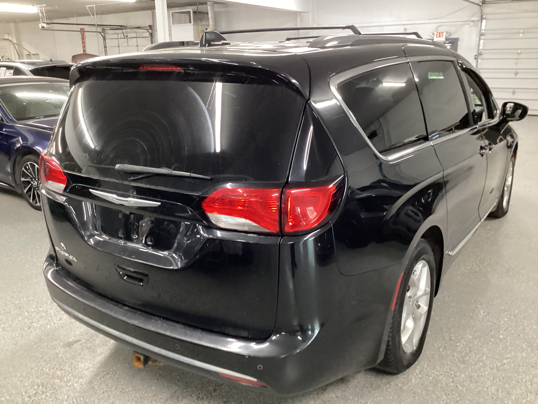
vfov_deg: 45.4
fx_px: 482
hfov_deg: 58.4
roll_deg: +0.3
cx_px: 269
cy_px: 202
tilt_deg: -18.7
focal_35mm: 31
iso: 400
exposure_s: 1/33
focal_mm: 3.3
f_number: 2.4
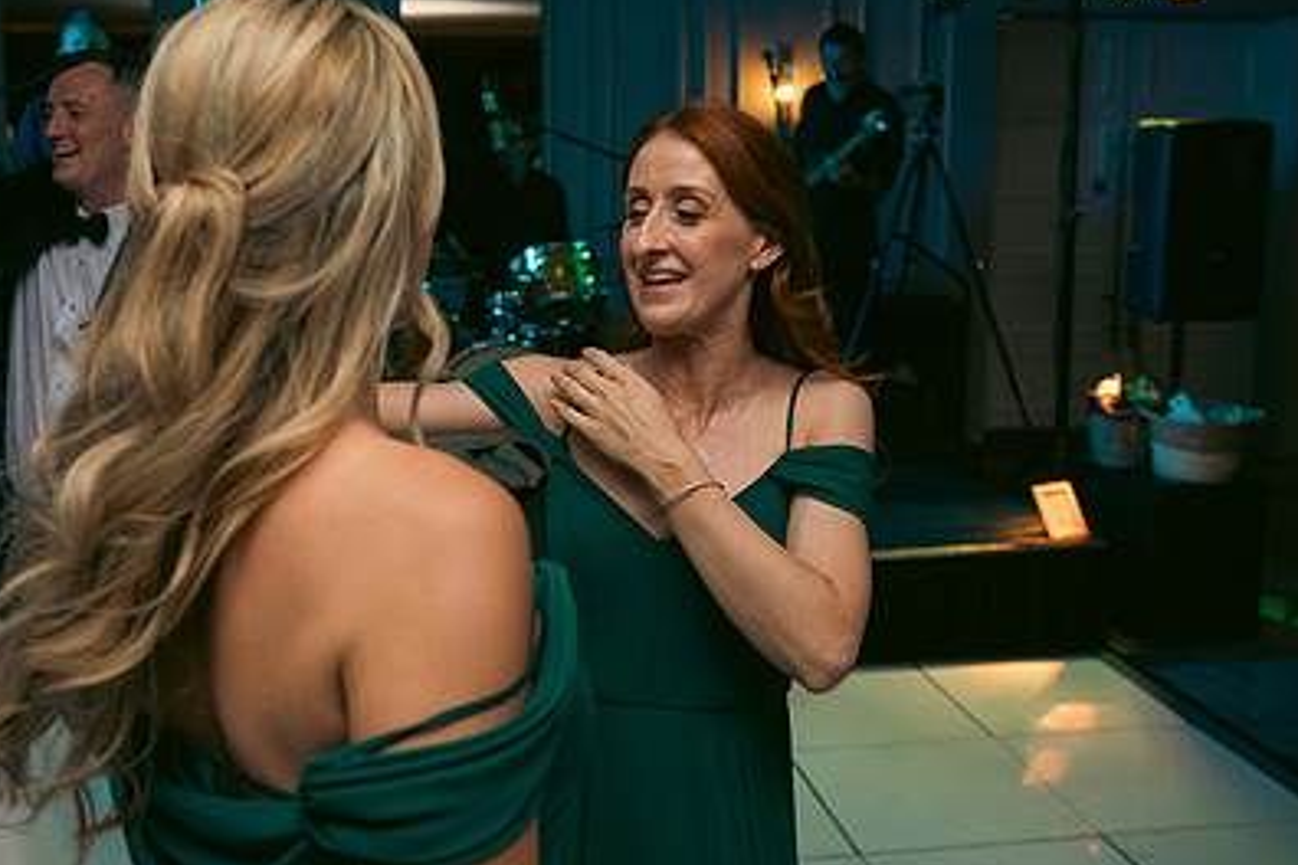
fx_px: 1478
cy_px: 352
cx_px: 583
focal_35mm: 41
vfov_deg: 32.5
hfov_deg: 47.3
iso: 800
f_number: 3.5
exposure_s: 1/160
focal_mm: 28
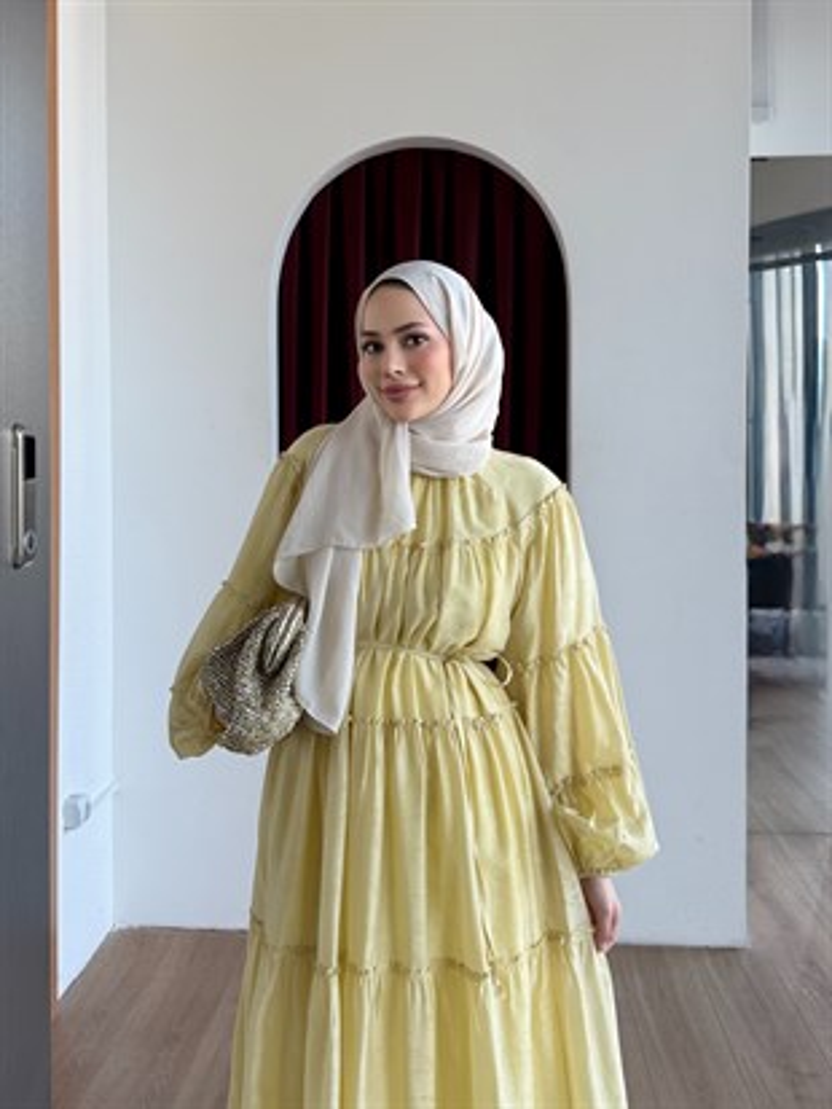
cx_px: 416
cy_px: 554
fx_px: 769
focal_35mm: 24
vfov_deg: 71.6
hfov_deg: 56.8
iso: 100
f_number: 1.78
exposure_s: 1/121
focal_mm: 6.76
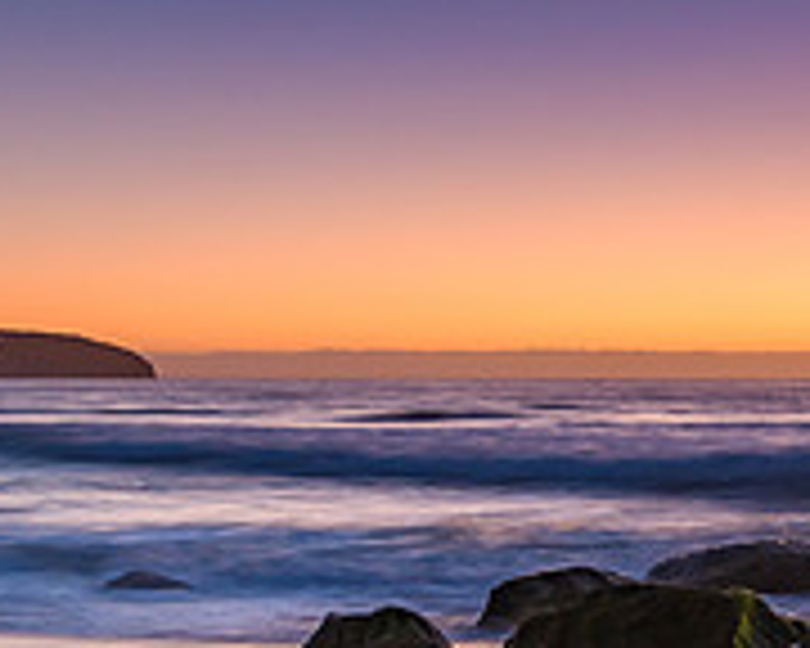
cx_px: 807
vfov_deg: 20.7
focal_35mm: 73
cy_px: 546
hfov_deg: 24.9
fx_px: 1750
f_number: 8
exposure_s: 1.6
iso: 200
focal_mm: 16
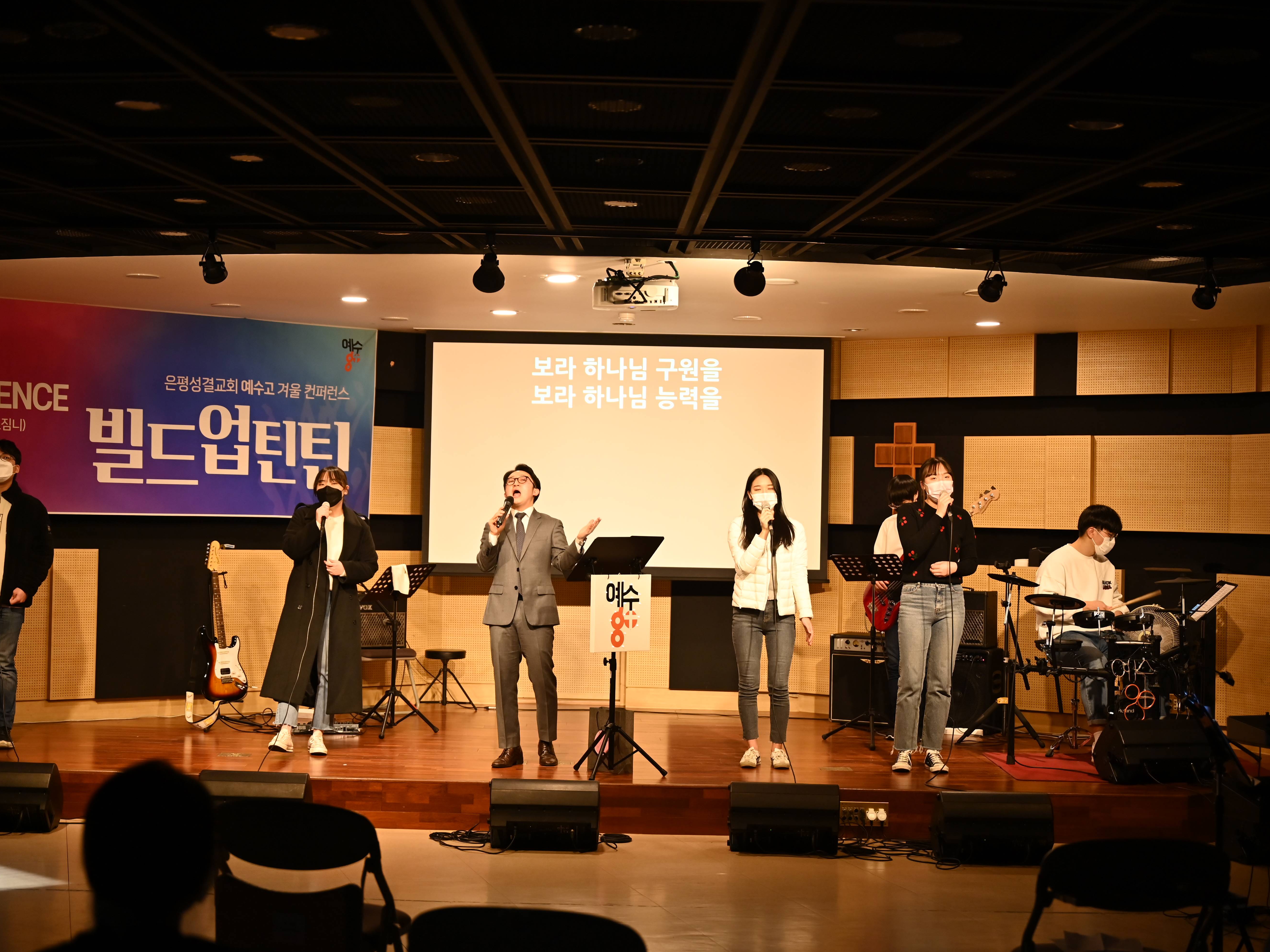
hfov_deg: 35.5
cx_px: 561
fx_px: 1981
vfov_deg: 27.0
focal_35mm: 54
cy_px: 481
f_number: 2.8
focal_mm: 49
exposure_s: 1/100
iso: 640
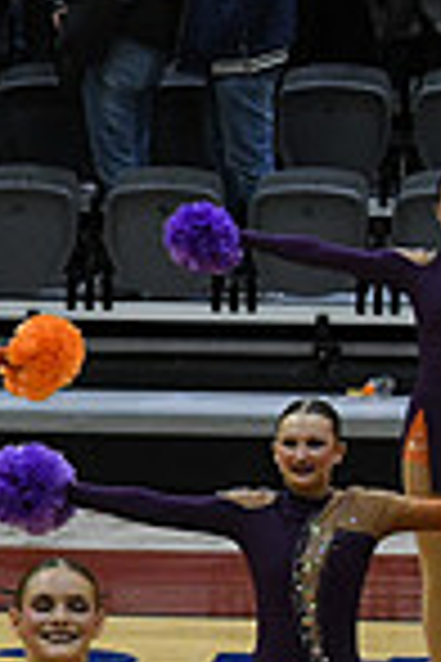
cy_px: 669
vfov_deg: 5.0
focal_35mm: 414
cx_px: -752
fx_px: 7607
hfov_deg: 3.3
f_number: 4
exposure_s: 1/500
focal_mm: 70
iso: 4000
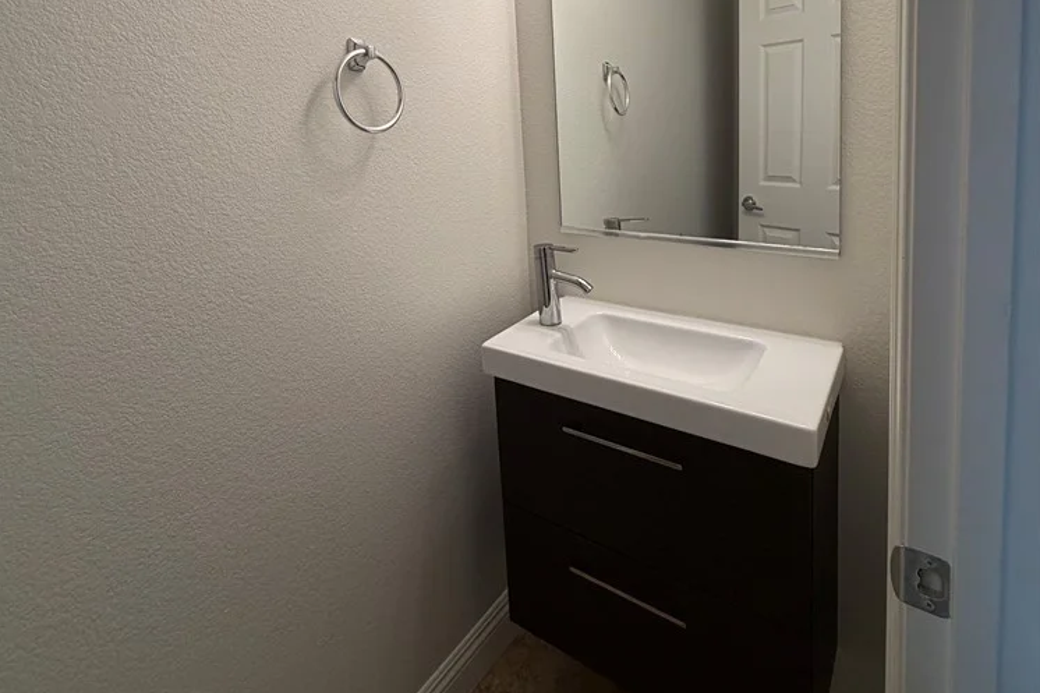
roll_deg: +2.9
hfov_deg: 84.0
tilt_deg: -6.7
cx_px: 507
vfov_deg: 58.8
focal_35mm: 20
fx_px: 578
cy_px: 177
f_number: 2.2
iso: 160
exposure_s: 1/120
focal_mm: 2.22
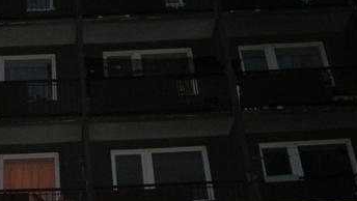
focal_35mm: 77
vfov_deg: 15.3
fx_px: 729
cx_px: 28
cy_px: -20
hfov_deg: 26.5
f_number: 2.8
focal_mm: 5.8
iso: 200
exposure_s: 1/40
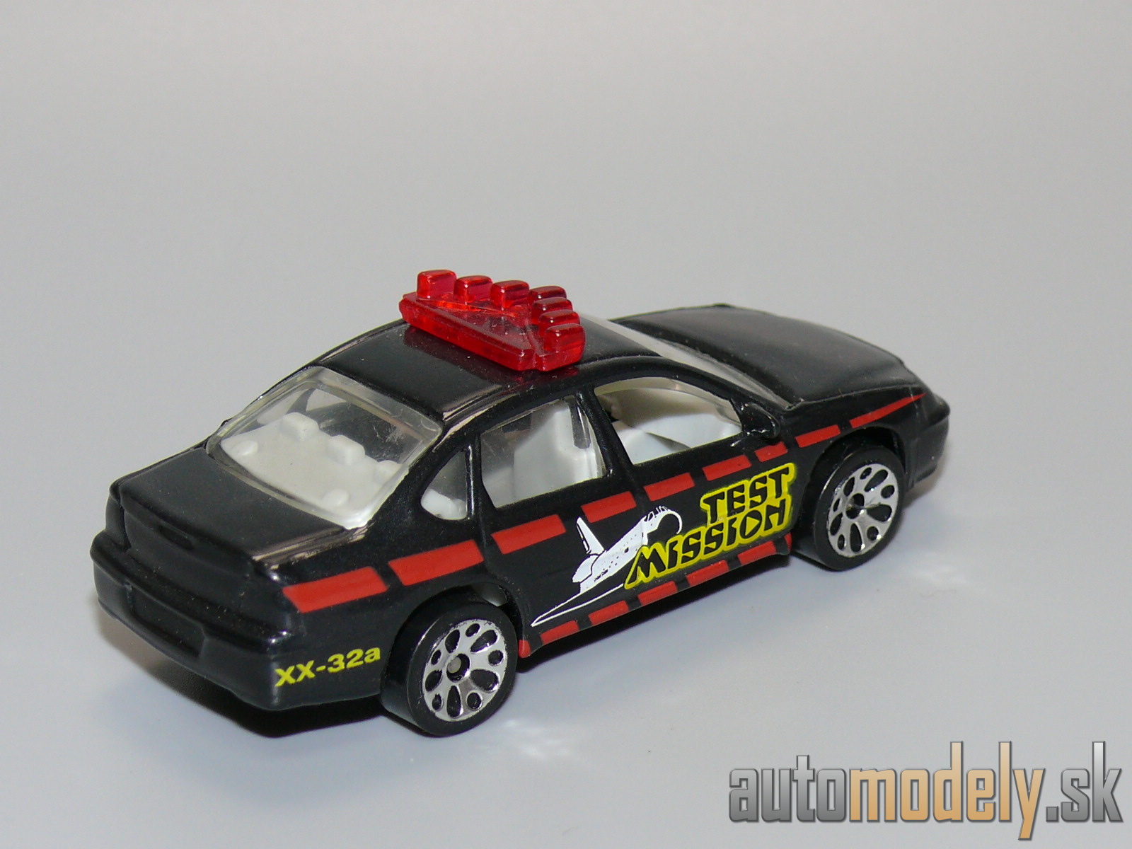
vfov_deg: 13.5
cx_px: 566
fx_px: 3597
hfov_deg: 17.9
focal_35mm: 110
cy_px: 424
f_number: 4
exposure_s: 1/30
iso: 100
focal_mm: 14
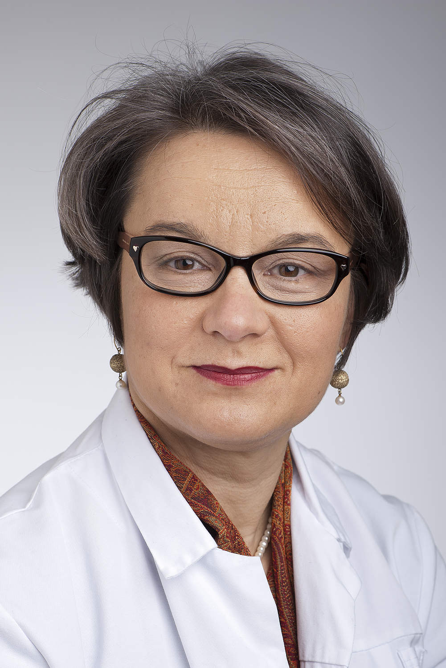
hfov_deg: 13.0
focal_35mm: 105
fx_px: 1950
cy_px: 334
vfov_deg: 19.5
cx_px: 223
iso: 100
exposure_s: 1/200
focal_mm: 105
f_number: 10
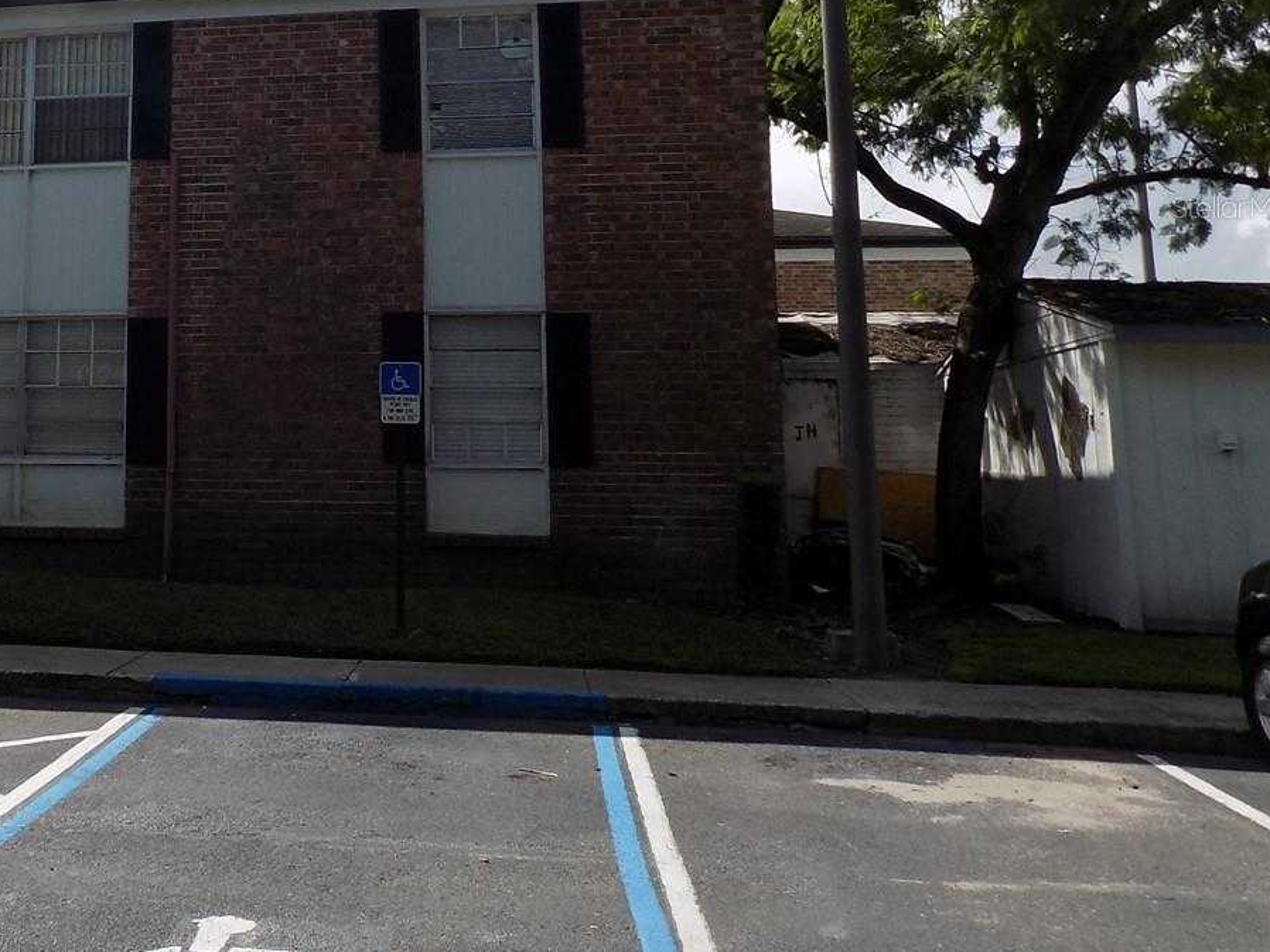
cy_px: 207
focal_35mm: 41
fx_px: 1504
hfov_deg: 42.7
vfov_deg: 34.2
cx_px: 174
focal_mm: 4
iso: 80
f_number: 3.1
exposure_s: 1/1250
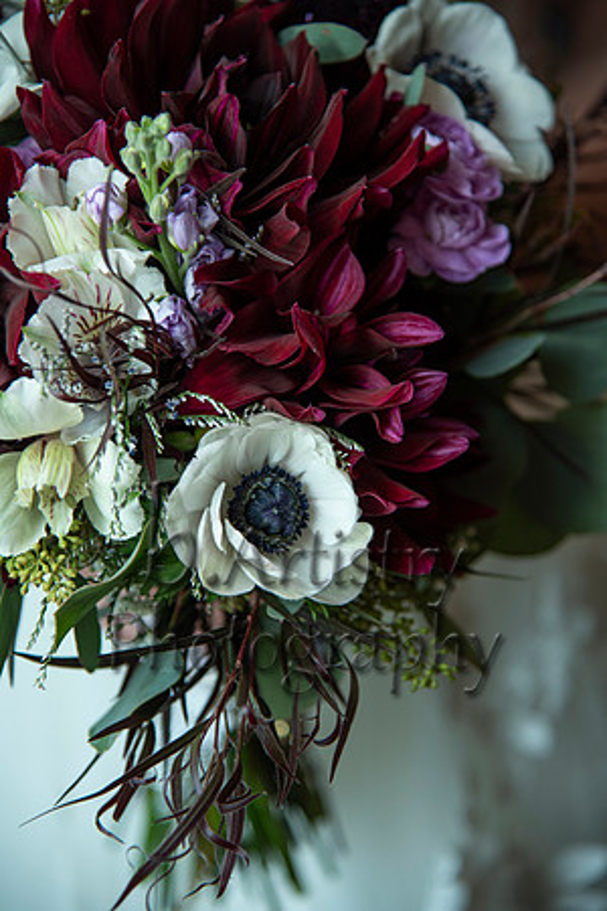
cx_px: 304
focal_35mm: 120
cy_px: 456
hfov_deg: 11.4
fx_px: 3035
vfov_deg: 17.1
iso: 200
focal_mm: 120
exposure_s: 1/160
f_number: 4
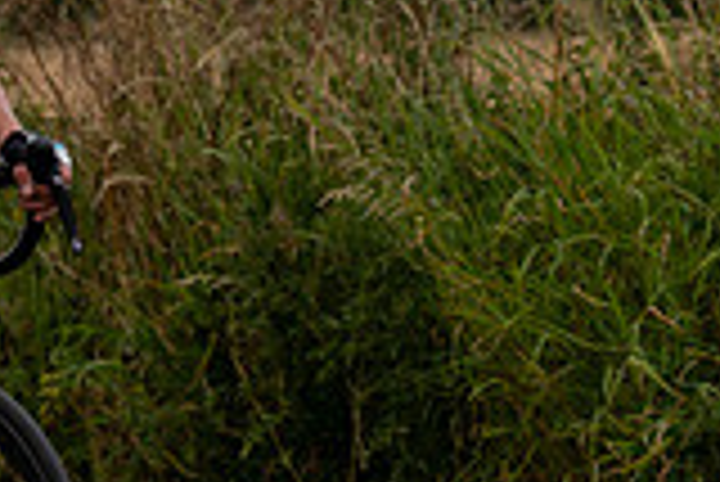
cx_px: -202
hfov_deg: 6.2
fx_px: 6606
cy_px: 83
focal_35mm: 330
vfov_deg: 4.2
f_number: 3.2
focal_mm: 91
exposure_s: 1/1000
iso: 250
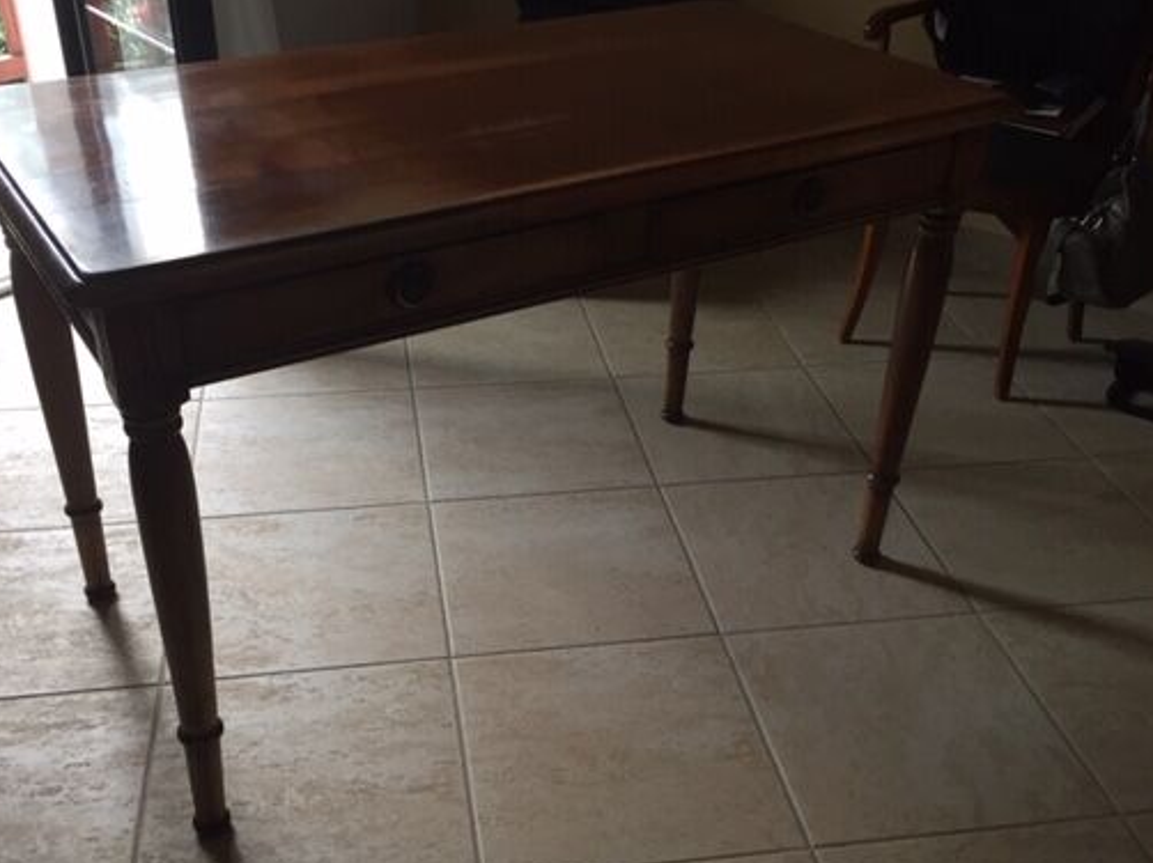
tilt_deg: -33.9
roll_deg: -1.9
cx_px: 551
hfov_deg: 50.1
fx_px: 1232
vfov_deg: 38.6
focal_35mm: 37
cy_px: 473
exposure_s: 1/33
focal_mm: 4.15
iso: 64
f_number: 2.2
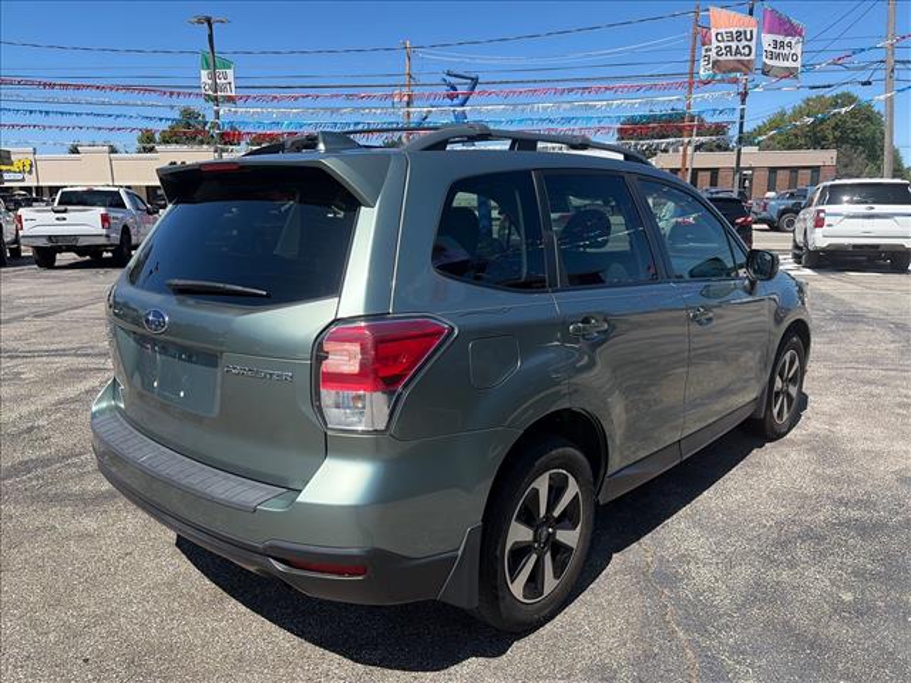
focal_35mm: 26
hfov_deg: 67.3
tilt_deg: -12.3
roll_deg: +1.1
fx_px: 684
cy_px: 342
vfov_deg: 53.1
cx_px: 456
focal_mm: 5.96
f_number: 1.6
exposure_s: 1/3831
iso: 64
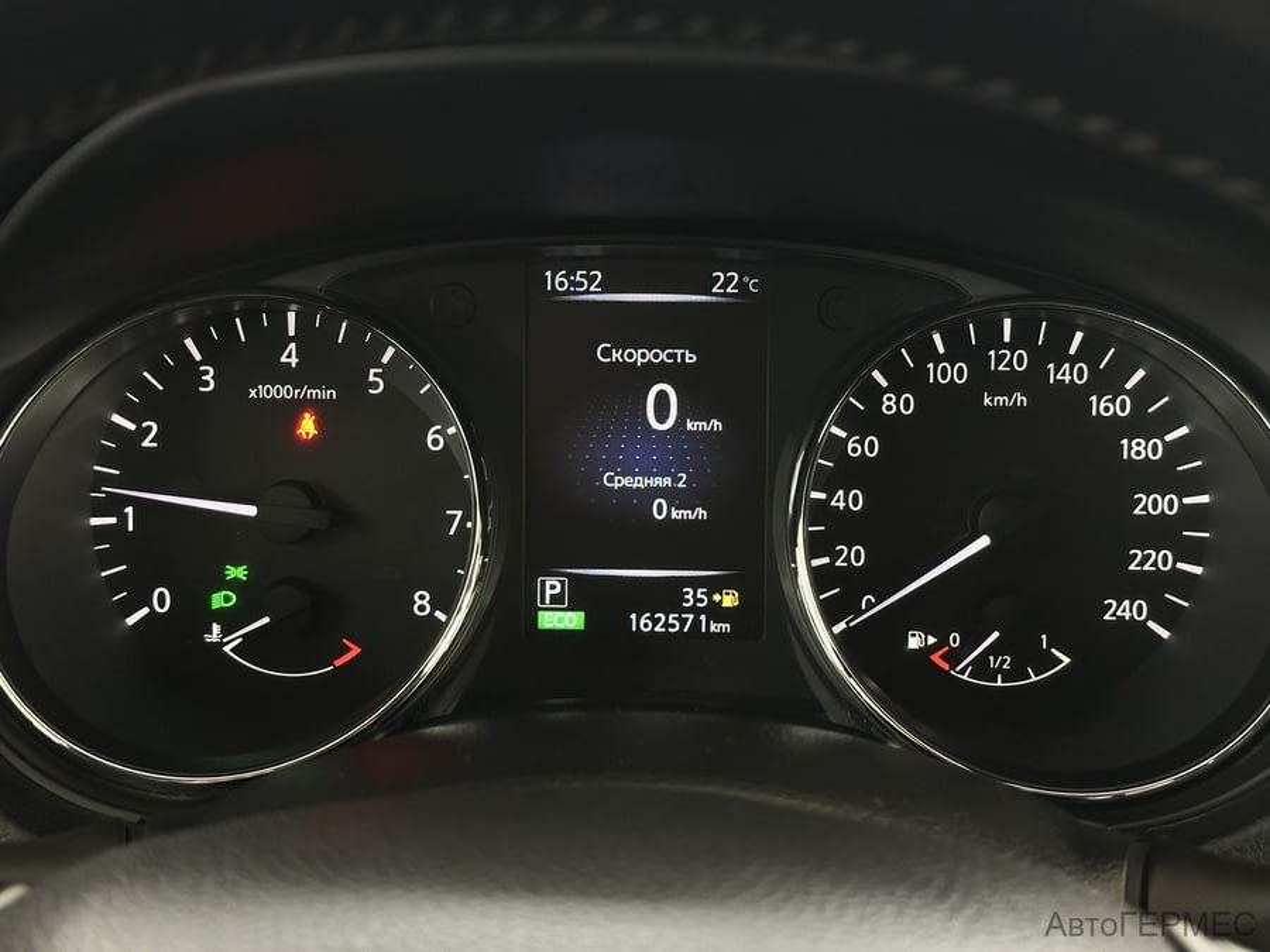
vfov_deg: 30.3
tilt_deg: -25.3
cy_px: 476
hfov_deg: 39.7
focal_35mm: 48
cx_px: 635
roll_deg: +0.0
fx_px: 1761
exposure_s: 1/33
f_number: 1.78
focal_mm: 6.86
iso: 250
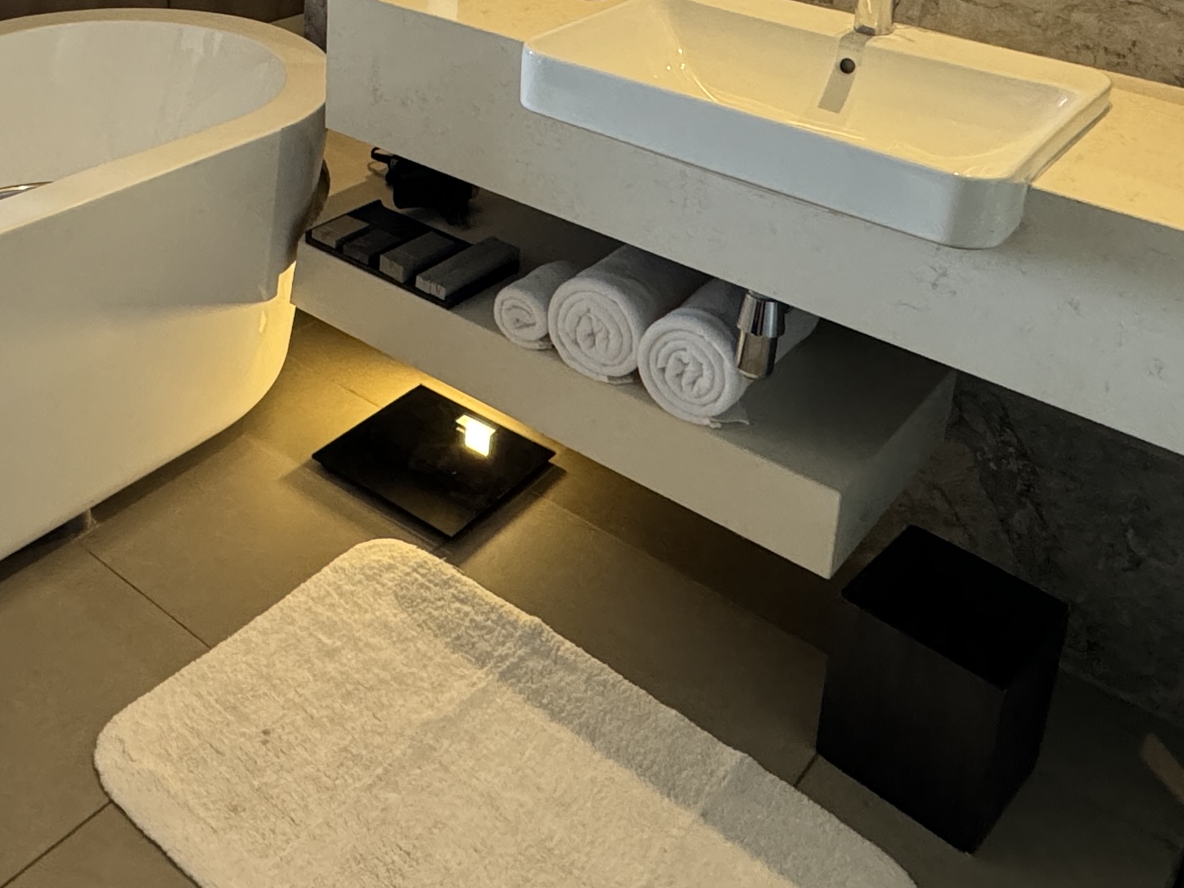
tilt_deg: -16.0
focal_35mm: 39
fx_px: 1334
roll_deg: -1.8
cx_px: 367
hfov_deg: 46.9
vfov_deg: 33.5
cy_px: -10
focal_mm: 2.22
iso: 500
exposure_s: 1/50
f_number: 2.2
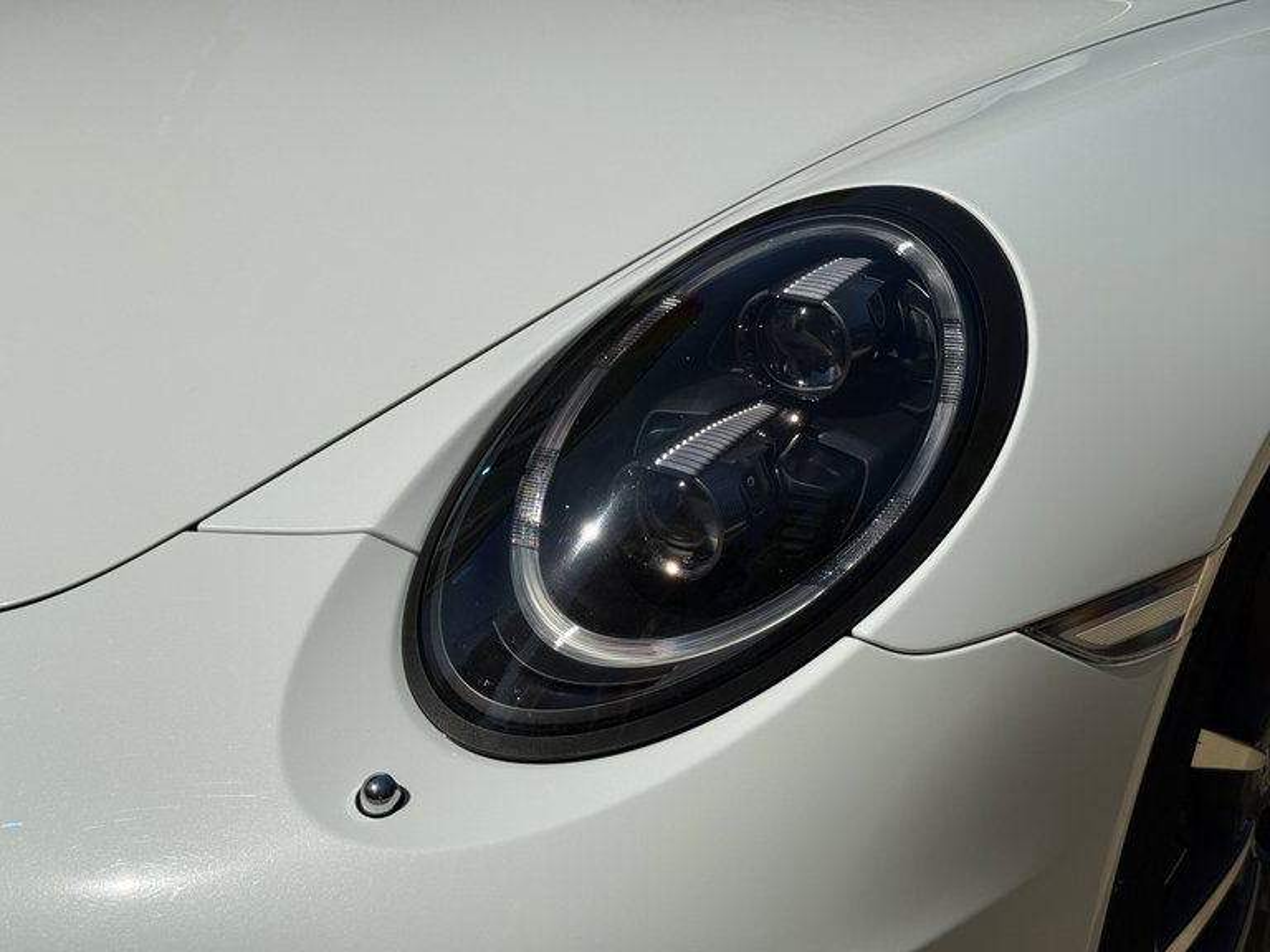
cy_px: 476
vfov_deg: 30.3
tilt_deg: -21.9
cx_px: 635
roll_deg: -0.1
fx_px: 1761
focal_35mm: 48
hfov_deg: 39.7
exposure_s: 1/6024
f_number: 1.78
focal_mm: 6.76
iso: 64
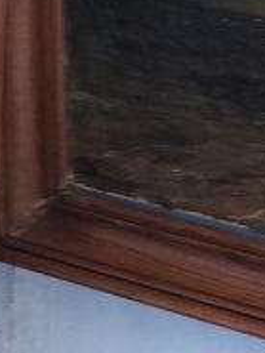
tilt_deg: -10.9
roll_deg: +0.4
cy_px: -151
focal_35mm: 188
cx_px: -421
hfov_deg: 7.3
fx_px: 1917
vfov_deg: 10.2
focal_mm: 4.15
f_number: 2.2
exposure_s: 1/100
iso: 40
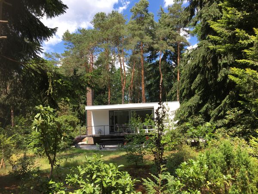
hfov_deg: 61.7
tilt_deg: +8.0
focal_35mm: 29
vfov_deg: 48.2
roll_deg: +2.4
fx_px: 216
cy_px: 97
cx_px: 129
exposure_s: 1/699
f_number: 2.2
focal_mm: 4.15
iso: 25
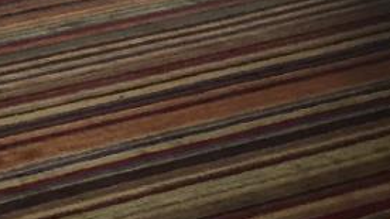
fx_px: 1778
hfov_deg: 11.8
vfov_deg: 6.9
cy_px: -142
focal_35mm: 172
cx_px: -236
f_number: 2.2
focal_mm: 4.15
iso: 32
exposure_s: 1/40
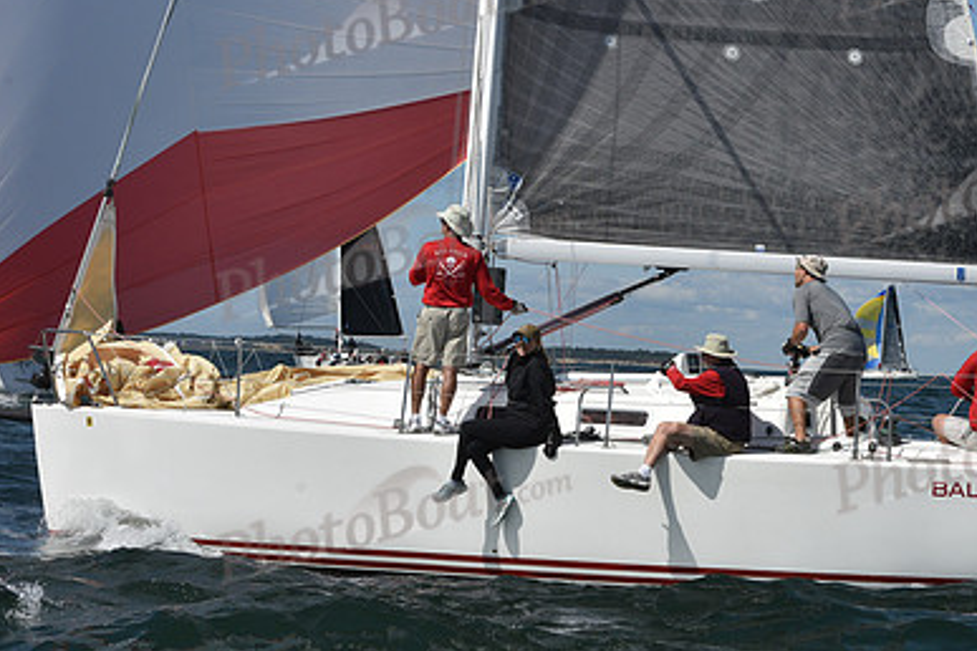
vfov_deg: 13.0
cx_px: 704
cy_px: 352
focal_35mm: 105
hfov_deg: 19.4
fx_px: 2849
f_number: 10
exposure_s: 1/1250
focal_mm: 70
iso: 250
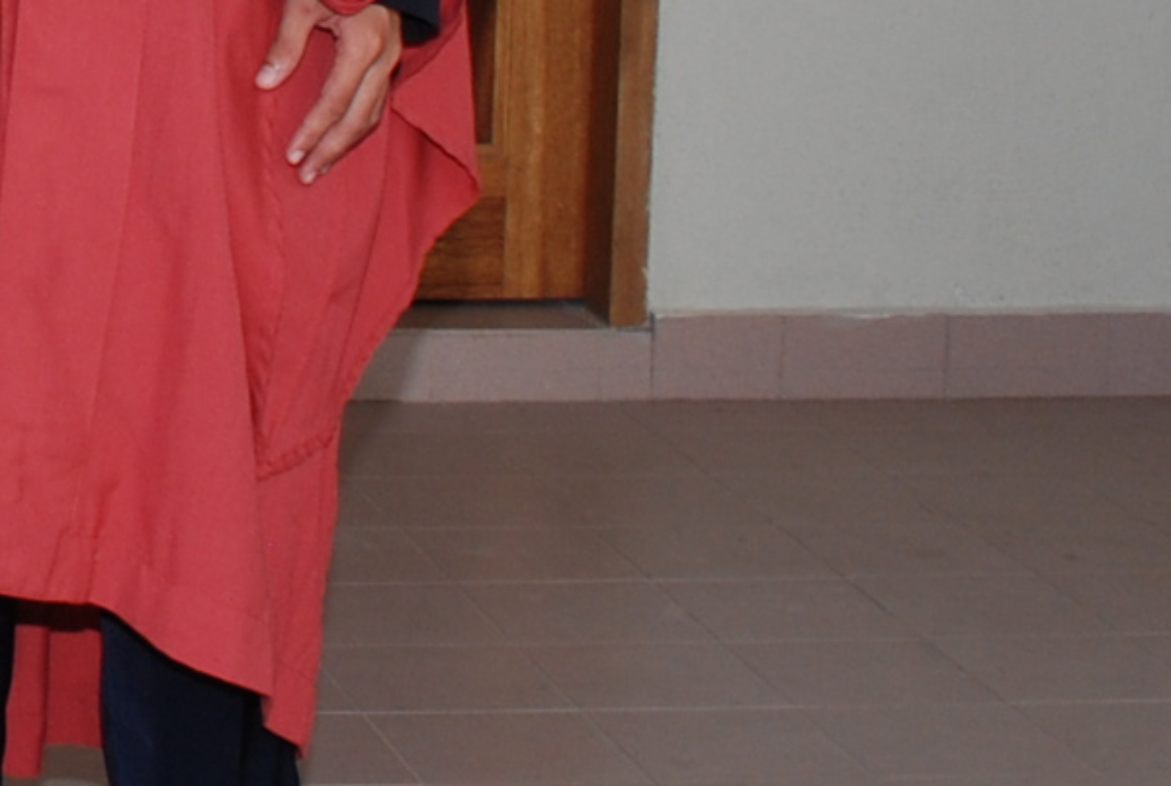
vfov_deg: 9.2
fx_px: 4726
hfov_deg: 13.3
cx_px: -612
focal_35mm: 145
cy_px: -508
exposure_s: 1/125
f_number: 7.1
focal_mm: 20
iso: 200
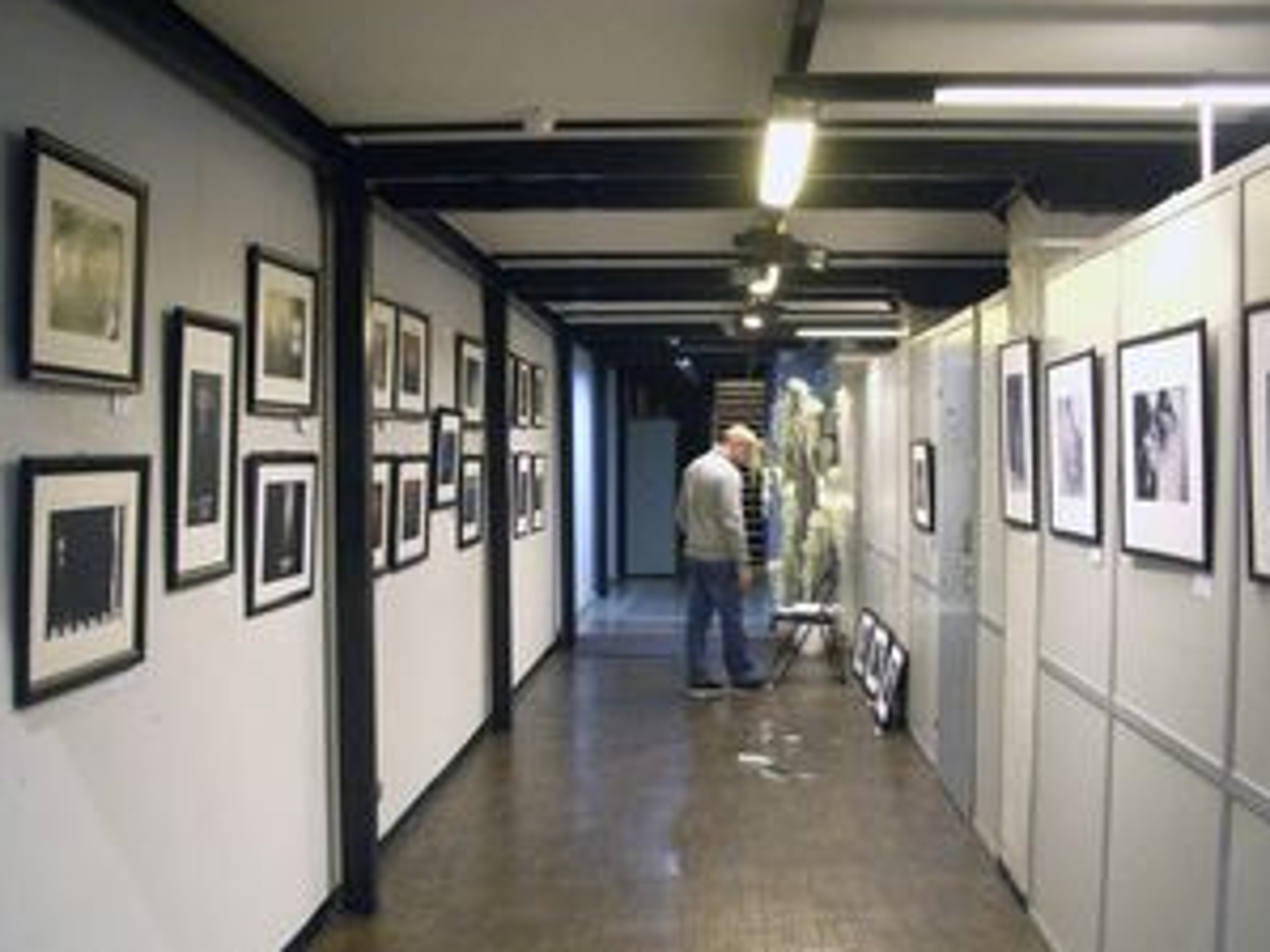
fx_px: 1504
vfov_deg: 35.1
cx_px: 599
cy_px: 518
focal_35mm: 41
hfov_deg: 45.8
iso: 320
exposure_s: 1/20
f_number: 2.6
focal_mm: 5.8
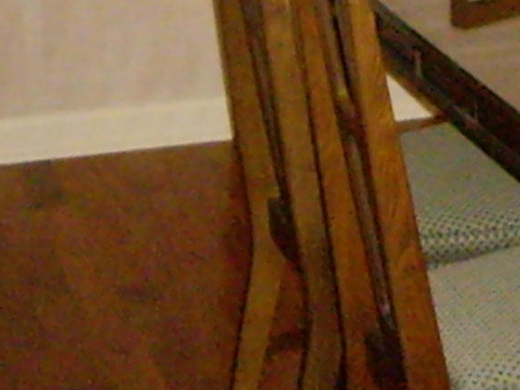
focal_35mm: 152
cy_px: -172
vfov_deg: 9.5
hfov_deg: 12.4
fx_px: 2283
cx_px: 775
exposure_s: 1/60
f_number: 2.7
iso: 800
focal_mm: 6.2
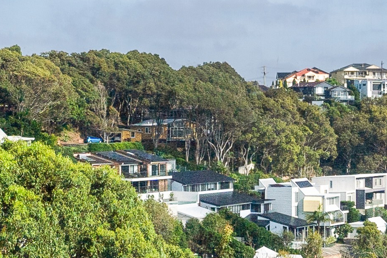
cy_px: 105
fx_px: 1118
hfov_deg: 19.6
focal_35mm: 104
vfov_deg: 13.2
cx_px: 174
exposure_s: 1/60
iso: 100
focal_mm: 16
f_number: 9
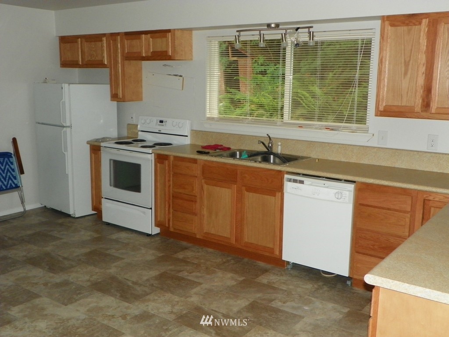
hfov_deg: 50.1
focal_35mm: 37
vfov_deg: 38.7
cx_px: 224
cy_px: 168
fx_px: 480
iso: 200
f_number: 3.2
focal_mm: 6.6
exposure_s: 1/160
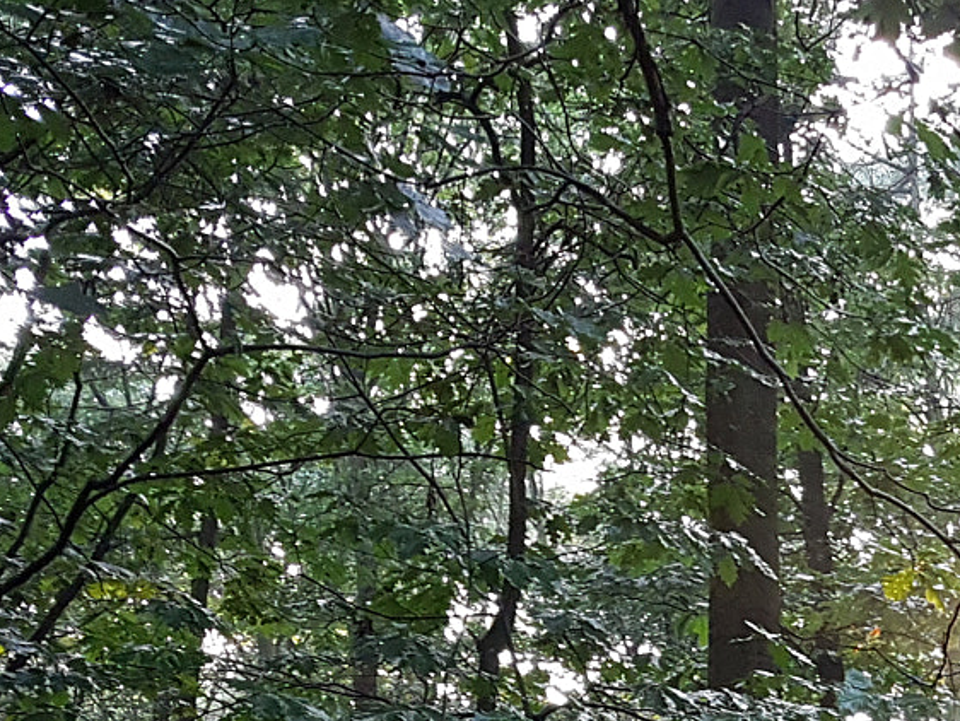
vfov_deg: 18.1
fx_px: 2053
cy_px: 1020
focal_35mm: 74
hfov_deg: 24.4
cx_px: 1081
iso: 160
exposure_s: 1/50
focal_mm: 4.2
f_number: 1.7
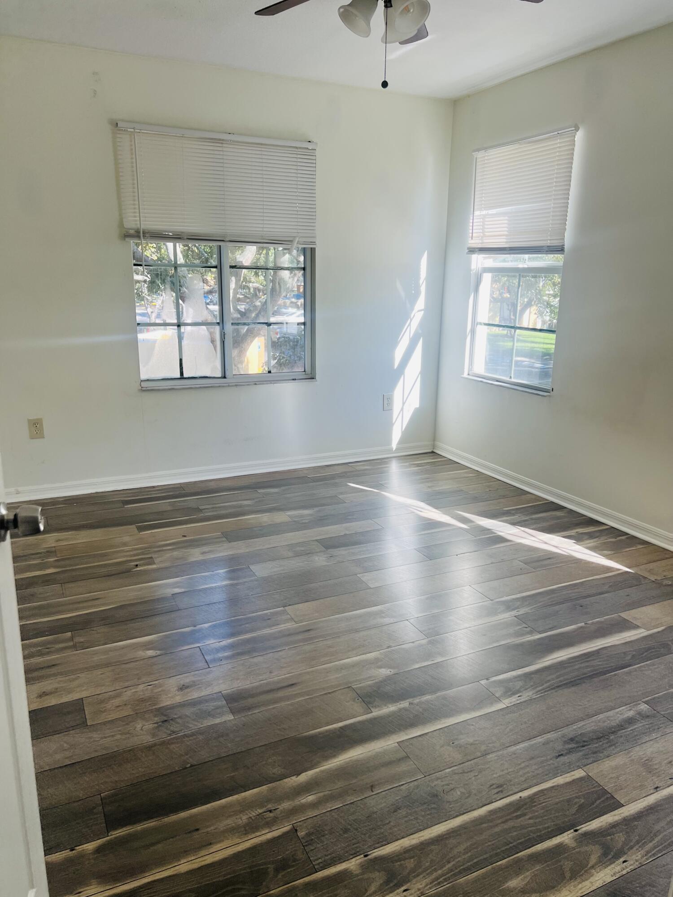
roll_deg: -1.0
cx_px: 336
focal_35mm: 26
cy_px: 448
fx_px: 674
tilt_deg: -14.0
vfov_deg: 67.3
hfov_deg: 53.1
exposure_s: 1/281
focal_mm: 5.7
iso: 40
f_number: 1.5
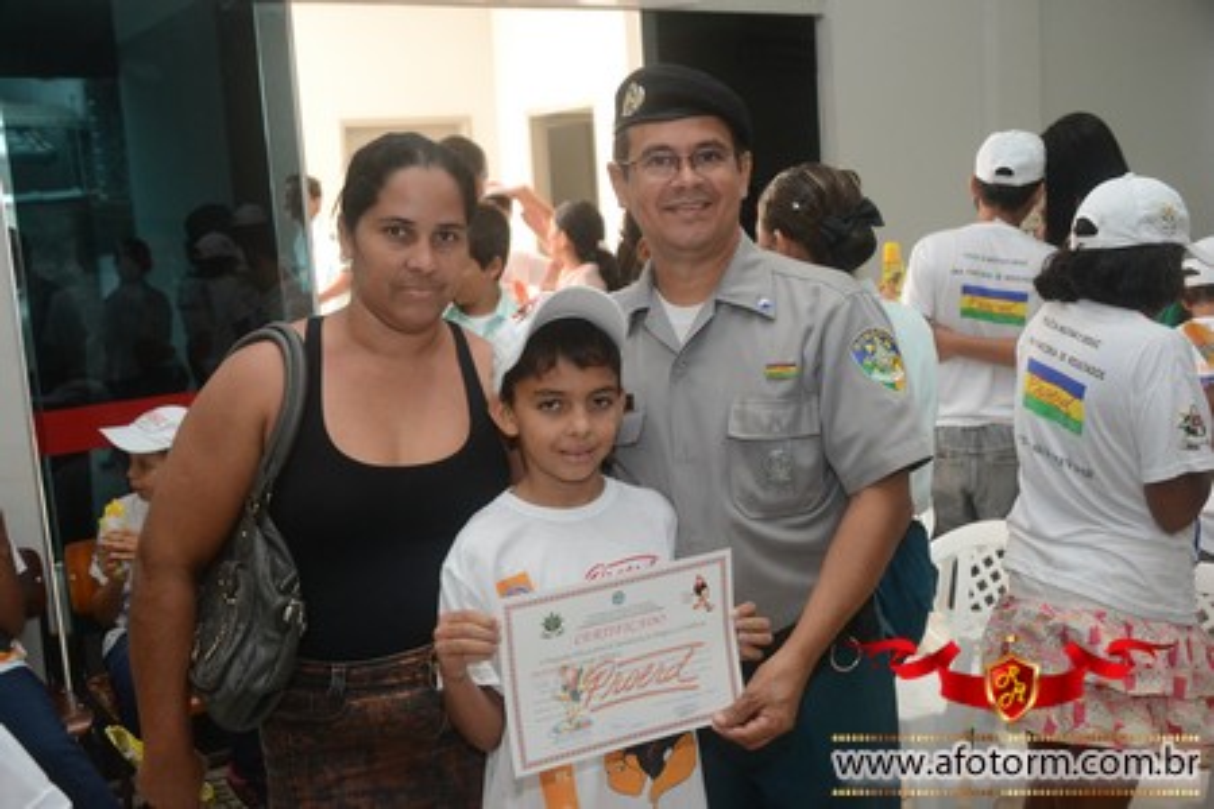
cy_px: 404
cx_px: 607
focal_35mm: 39
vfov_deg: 34.2
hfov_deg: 49.6
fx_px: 1315
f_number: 3.8
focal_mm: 26
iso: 1600
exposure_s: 1/125
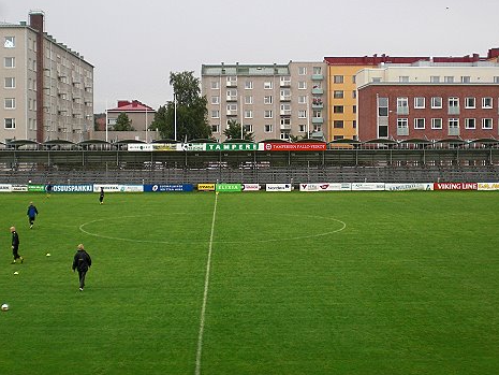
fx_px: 707
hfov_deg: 38.9
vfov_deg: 29.6
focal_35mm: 49
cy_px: 154
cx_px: 234
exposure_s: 1/100
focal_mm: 6.3
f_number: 3.1
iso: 64
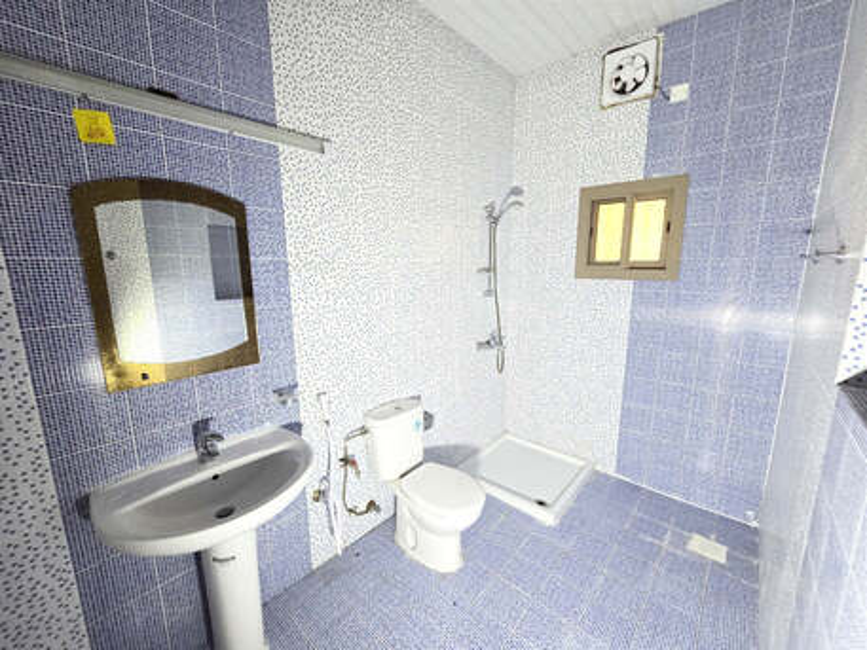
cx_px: 434
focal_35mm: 13
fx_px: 326
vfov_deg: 89.9
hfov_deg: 106.2
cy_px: 325
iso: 500
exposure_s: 1/60
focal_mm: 2.2
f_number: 2.2
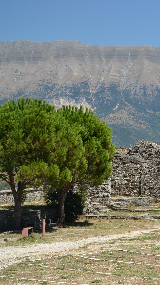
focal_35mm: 107
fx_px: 805
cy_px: 142
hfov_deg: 11.1
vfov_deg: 20.0
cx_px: 209
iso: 100
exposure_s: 1/160
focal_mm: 45
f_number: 6.3
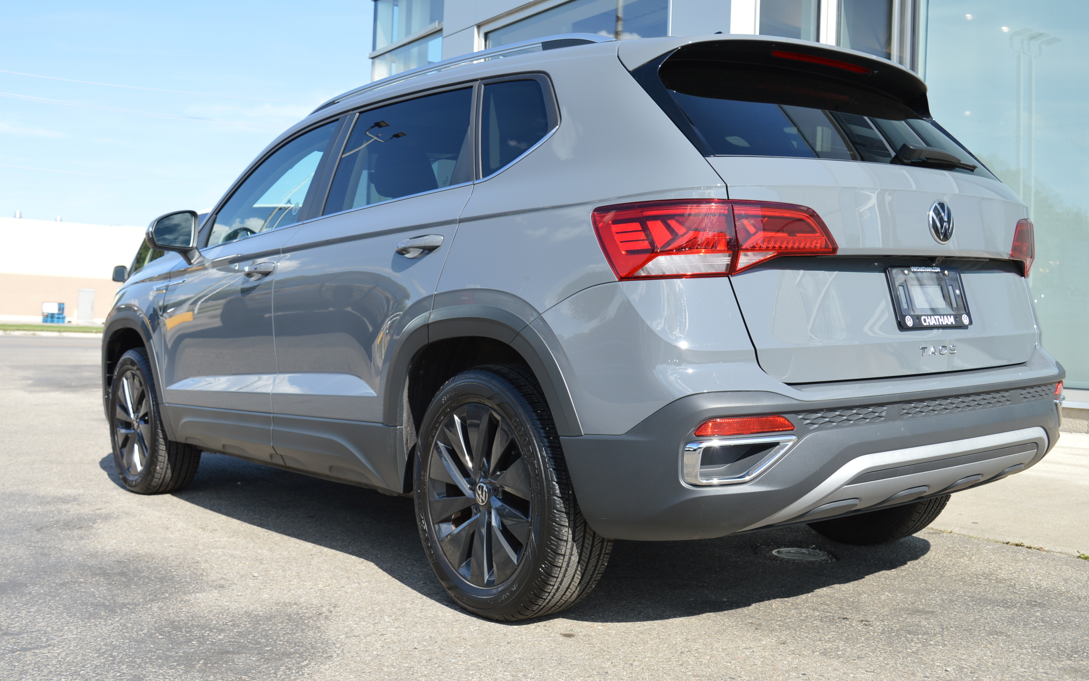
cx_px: 549
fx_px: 1098
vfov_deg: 34.4
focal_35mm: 37
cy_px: 318
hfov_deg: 52.7
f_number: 7.1
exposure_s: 1/200
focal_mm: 24
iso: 100
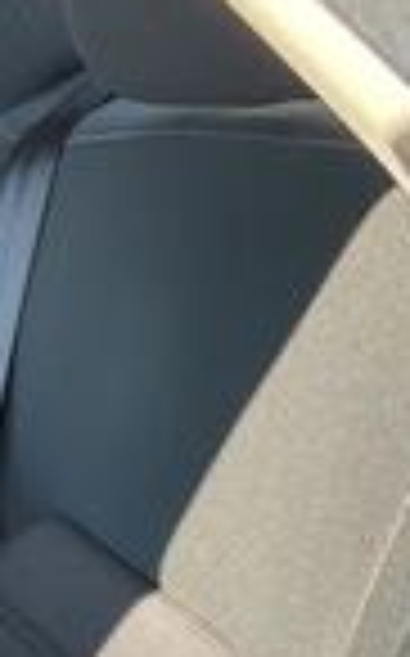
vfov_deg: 23.7
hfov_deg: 14.9
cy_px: 634
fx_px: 1505
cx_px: -108
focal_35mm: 84
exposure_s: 1/126
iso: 32
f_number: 1.8
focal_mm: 3
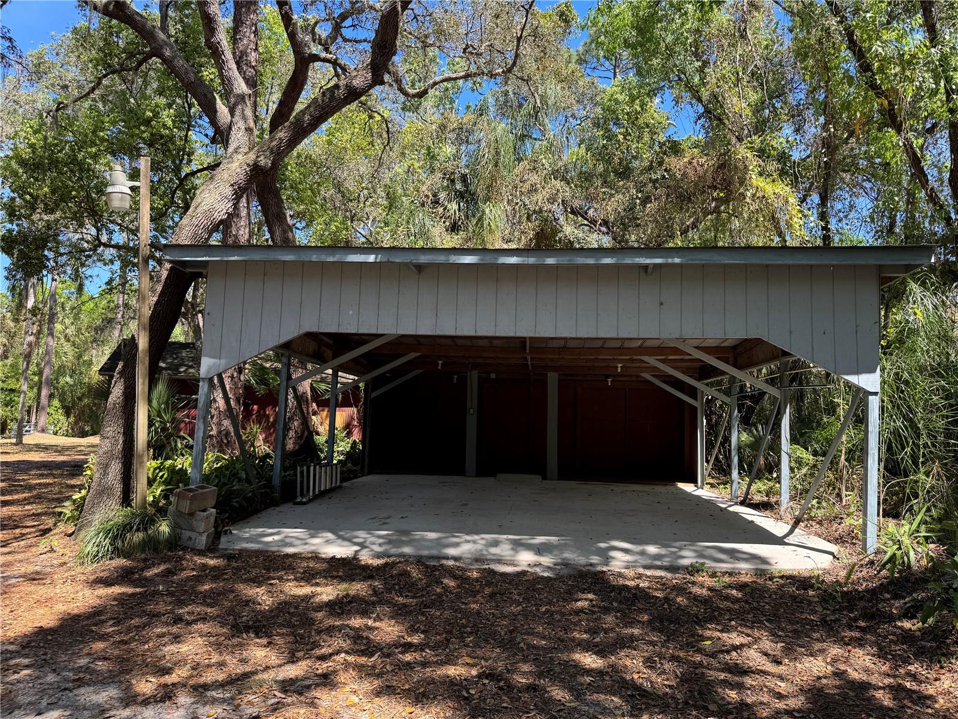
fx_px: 664
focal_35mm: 24
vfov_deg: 56.8
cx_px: 479
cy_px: 360
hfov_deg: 71.6
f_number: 1.78
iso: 80
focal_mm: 6.76
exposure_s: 1/577
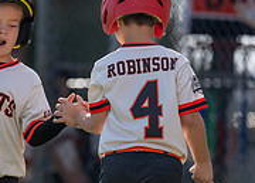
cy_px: 128
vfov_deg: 2.1
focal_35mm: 680
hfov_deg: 3.0
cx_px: 83
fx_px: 4930
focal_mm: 200
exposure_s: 1/1250
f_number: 2.8
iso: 100
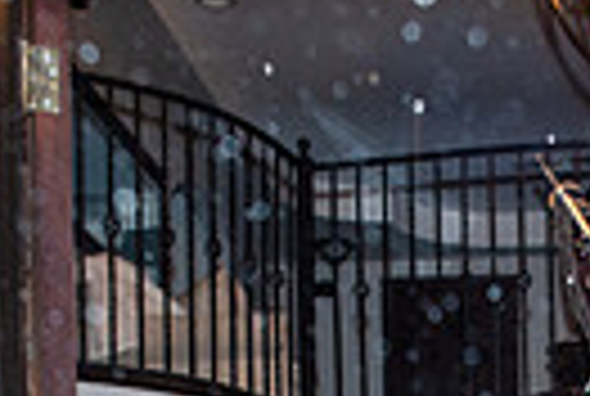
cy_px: 844
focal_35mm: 106
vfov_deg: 11.4
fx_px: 1741
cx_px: 576
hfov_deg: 18.8
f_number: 4.5
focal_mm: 24
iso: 500
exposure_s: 1/200
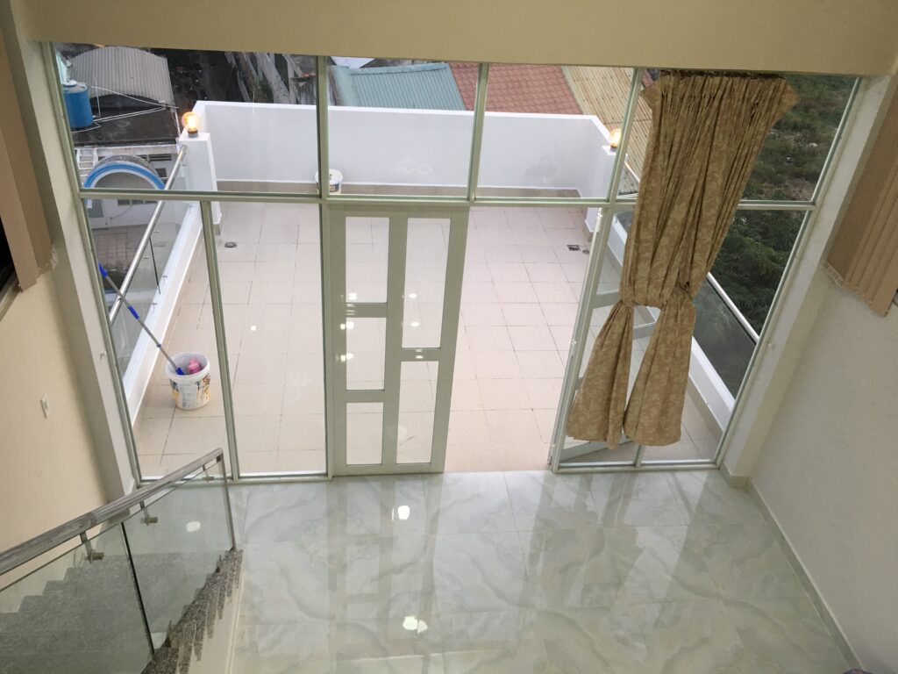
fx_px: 752
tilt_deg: -34.6
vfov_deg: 48.2
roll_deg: -5.1
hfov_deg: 61.7
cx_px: 449
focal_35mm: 29
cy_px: 337
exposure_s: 1/17
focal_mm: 4.15
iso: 32
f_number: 2.2
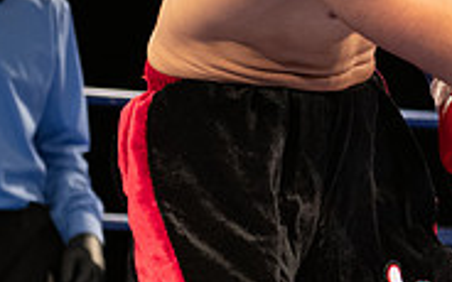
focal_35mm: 242
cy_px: -50
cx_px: 655
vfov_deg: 5.4
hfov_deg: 8.5
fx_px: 2981
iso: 2500
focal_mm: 70
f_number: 2.8
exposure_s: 1/1000
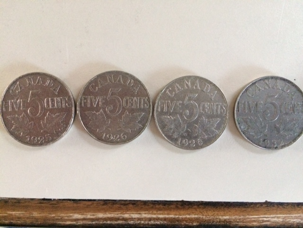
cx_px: 152
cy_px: 114
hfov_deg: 61.7
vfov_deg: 48.2
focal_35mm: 29
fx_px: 254
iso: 400
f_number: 2.2
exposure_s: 1/15
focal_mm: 4.15
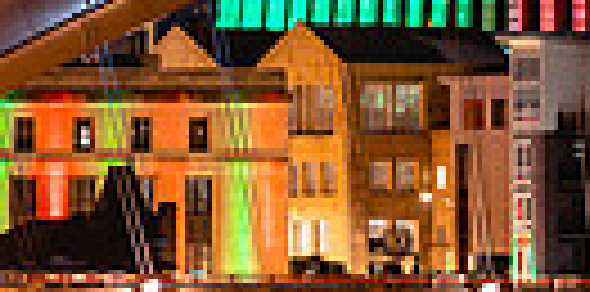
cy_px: 182
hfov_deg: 1.8
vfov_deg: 0.9
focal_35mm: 1245
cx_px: 919
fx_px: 18951
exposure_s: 4
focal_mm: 170
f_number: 8
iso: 400
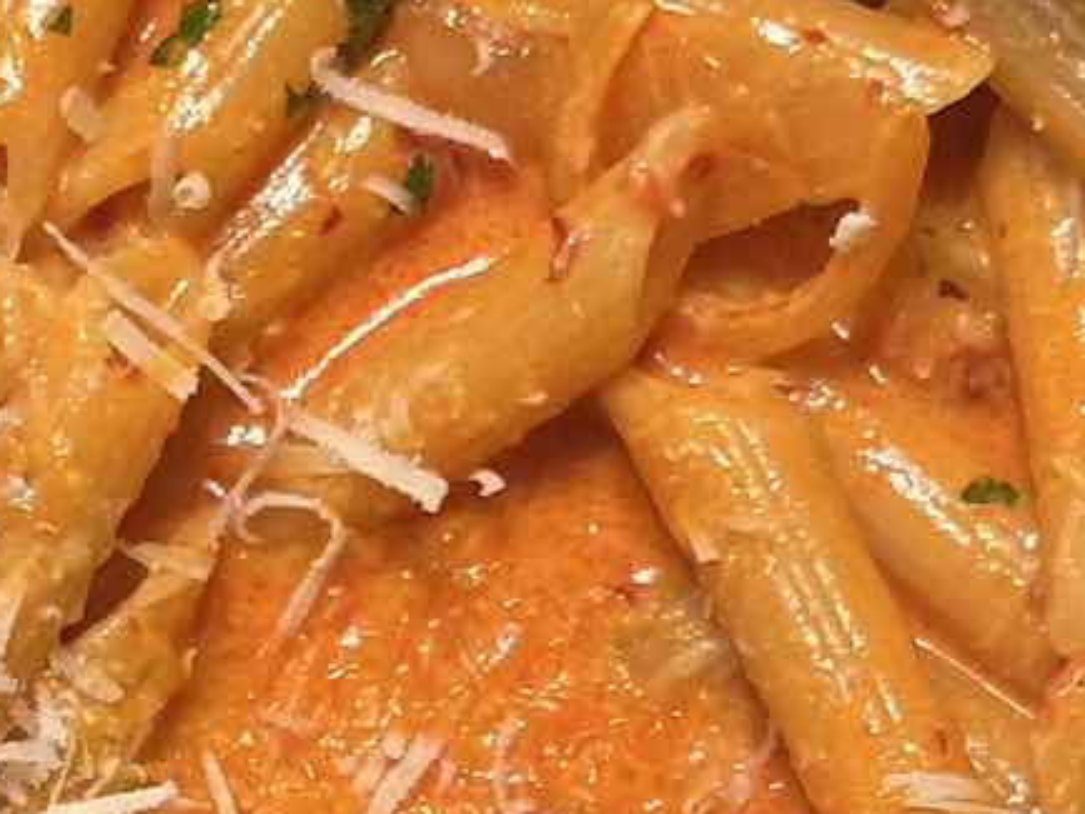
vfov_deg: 6.8
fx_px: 6678
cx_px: 8
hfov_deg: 9.2
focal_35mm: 213
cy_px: 1360
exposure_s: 1/50
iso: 160
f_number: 1.78
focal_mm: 6.86
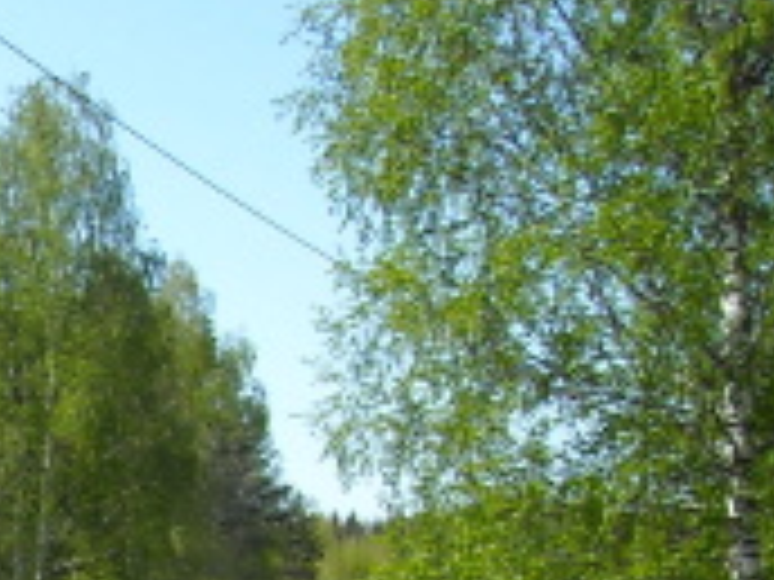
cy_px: 1059
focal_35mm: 153
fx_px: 3421
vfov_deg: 9.2
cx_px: -806
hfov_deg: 11.5
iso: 64
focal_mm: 5.7
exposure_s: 1/593
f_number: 2.8
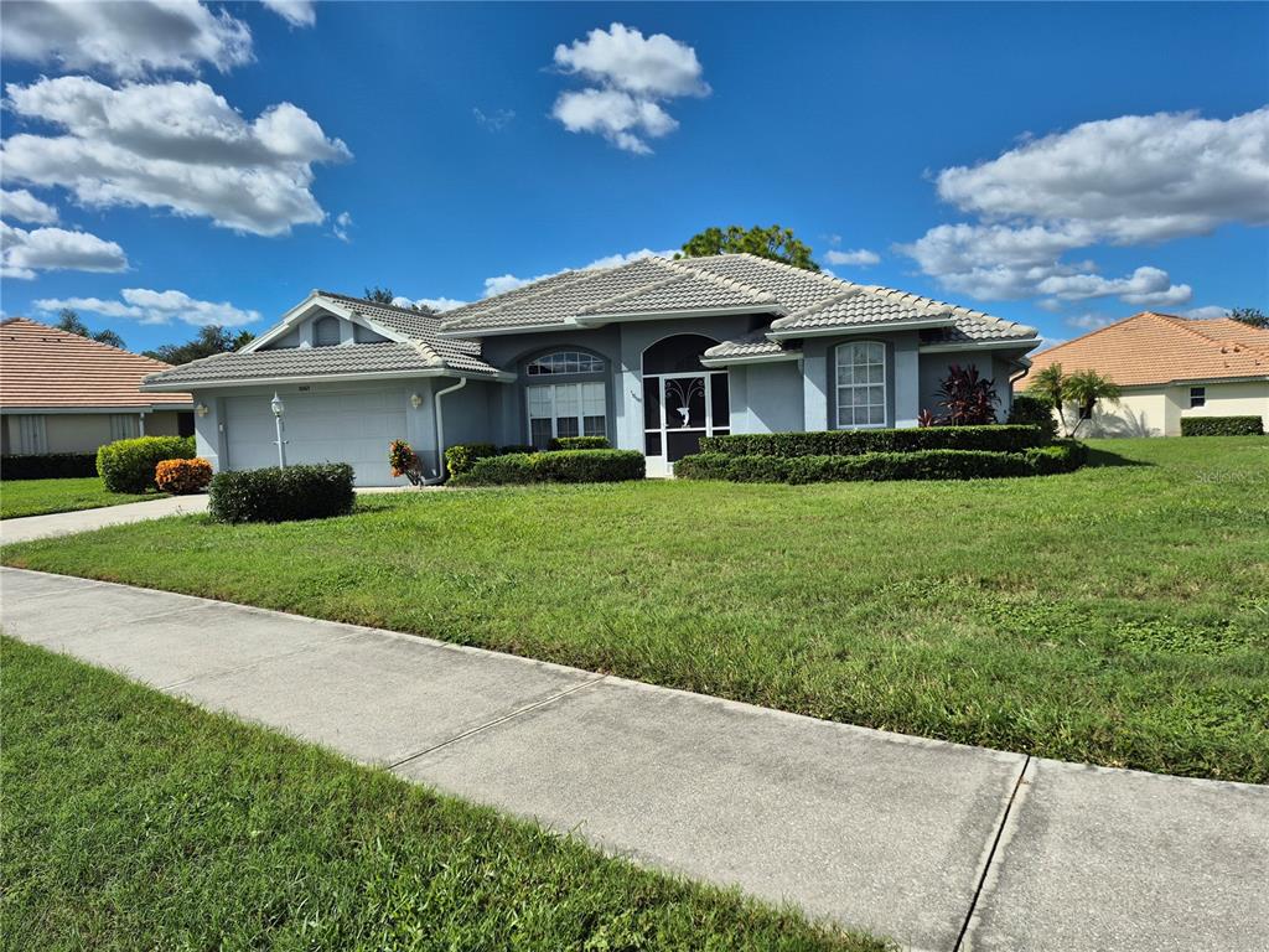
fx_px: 843
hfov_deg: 73.9
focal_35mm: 23
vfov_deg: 58.9
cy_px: 476
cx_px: 634
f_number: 1.8
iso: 25
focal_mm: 5.4
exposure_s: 1/2912
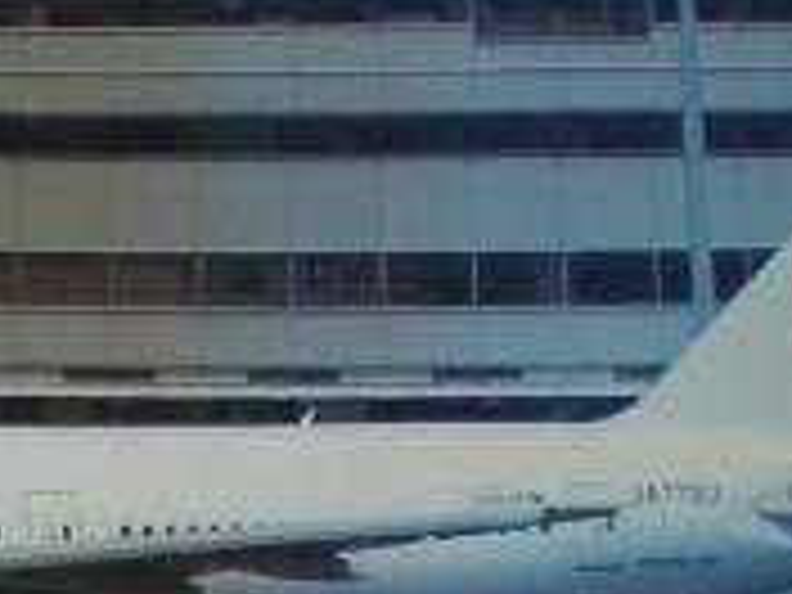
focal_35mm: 173
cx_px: -184
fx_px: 3958
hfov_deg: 11.2
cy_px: 760
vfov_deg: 8.5
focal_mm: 6.3
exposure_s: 1/60
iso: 64
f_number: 3.1
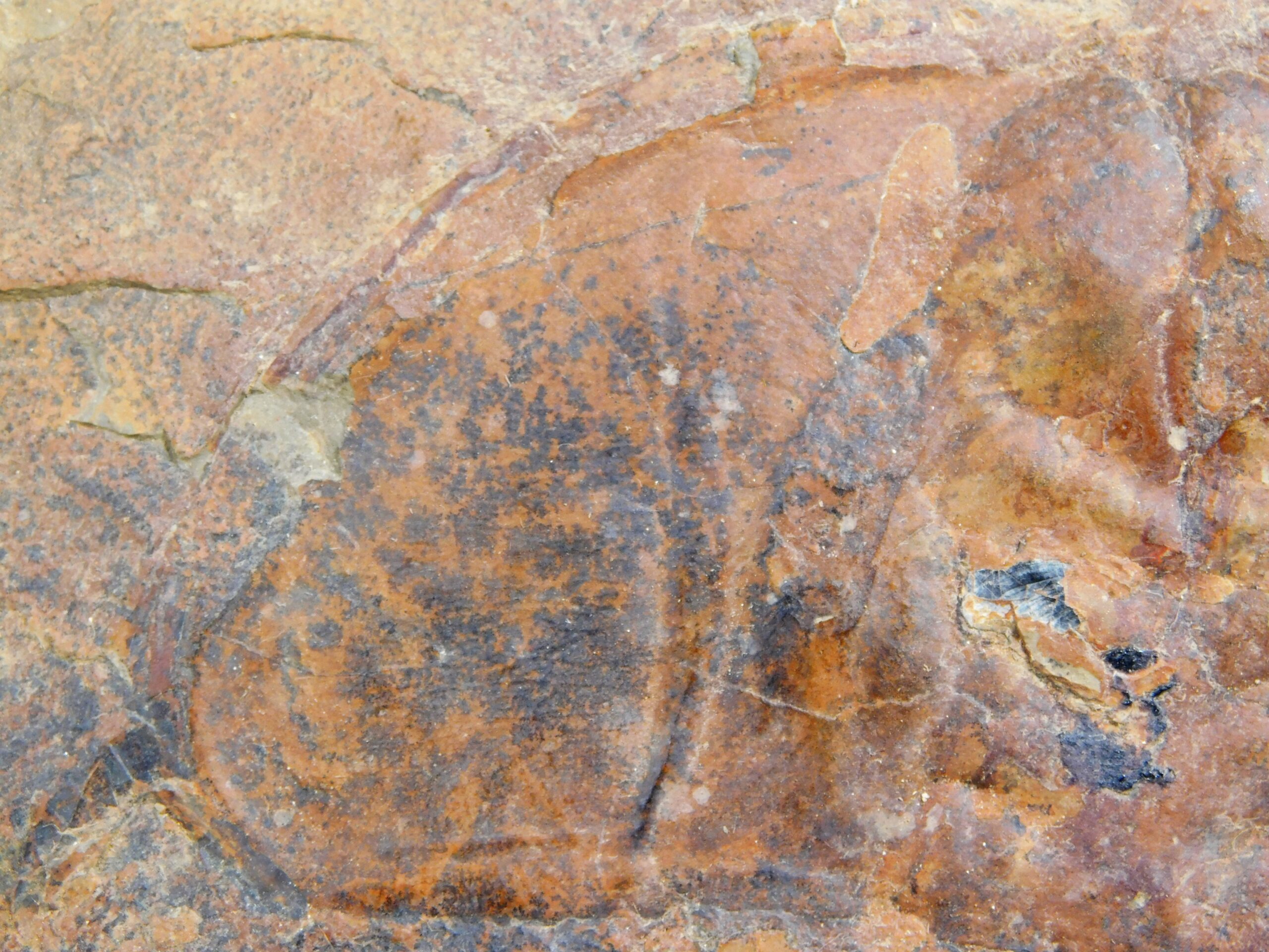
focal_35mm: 115
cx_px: 634
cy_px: 476
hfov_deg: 17.1
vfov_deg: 12.9
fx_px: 4216
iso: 125
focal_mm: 20.3
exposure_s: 1/100
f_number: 4.8
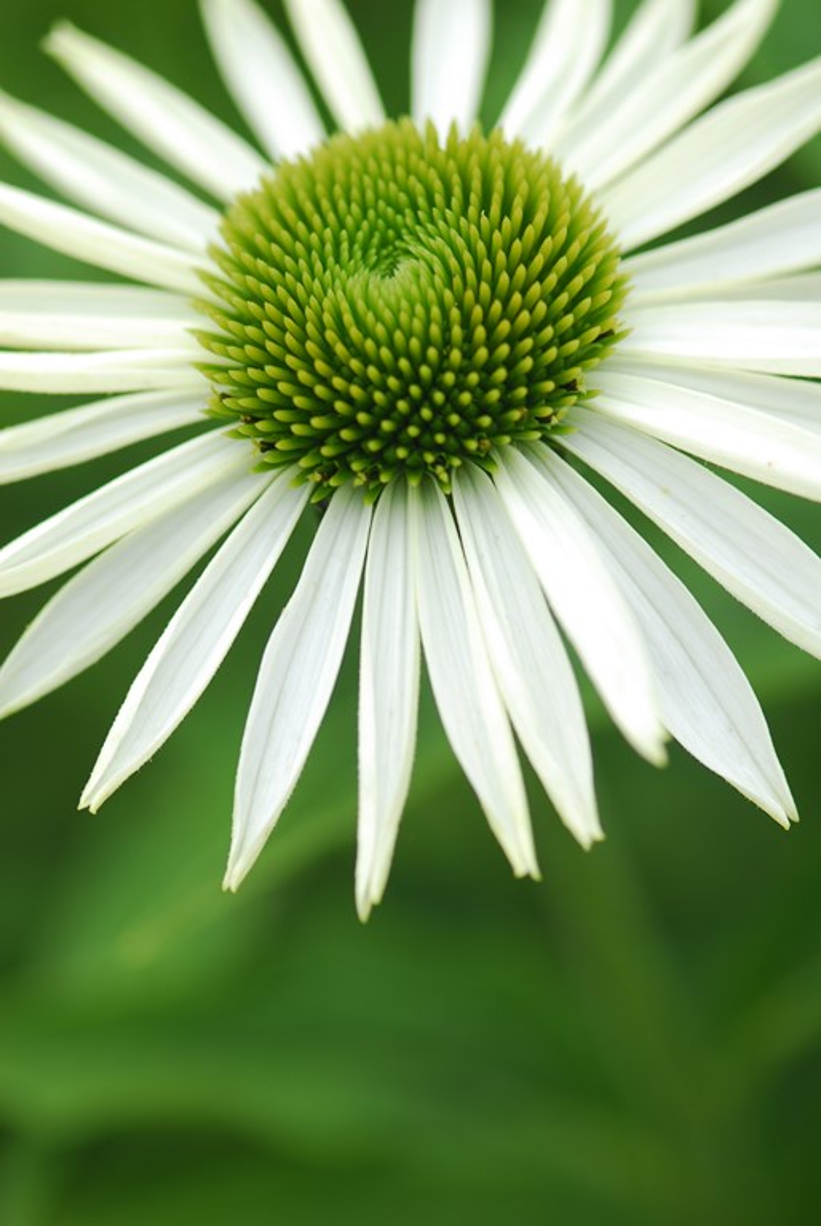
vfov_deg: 13.0
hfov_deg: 8.7
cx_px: 410
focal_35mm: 158
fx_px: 5373
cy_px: 613
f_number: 4.5
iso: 100
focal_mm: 105
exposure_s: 1/80
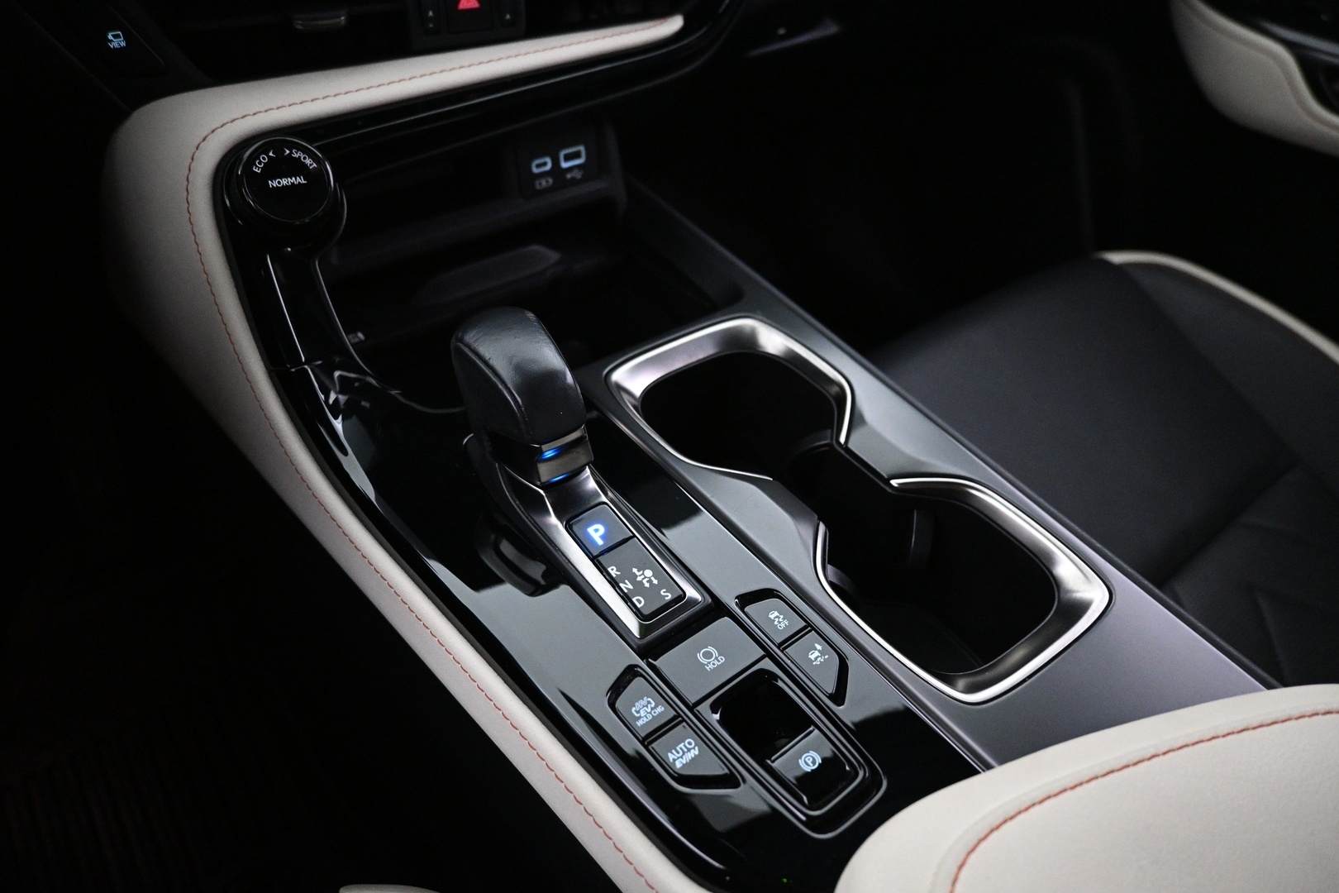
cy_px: 446
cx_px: 670
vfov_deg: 53.1
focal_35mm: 24
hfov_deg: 73.7
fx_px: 893
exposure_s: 1/50
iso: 4000
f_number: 3.5
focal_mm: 16
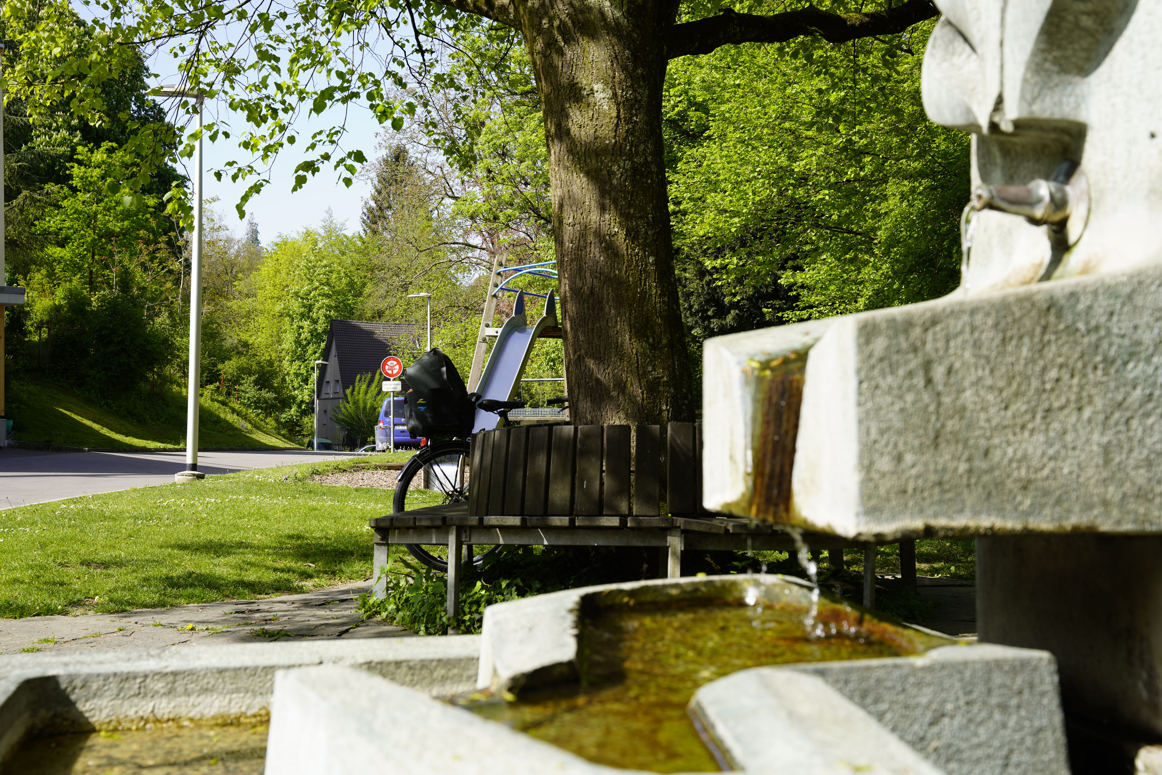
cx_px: 581
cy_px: 388
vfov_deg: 28.1
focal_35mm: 48
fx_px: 1549
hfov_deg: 41.1
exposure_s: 1/125
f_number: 8
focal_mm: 48
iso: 100
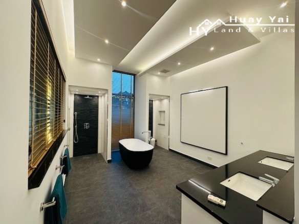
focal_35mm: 14
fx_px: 121
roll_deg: -1.0
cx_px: 150
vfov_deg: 85.7
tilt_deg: +0.9
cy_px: 112
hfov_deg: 102.1
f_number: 2.2
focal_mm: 2.22
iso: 64
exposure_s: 1/100
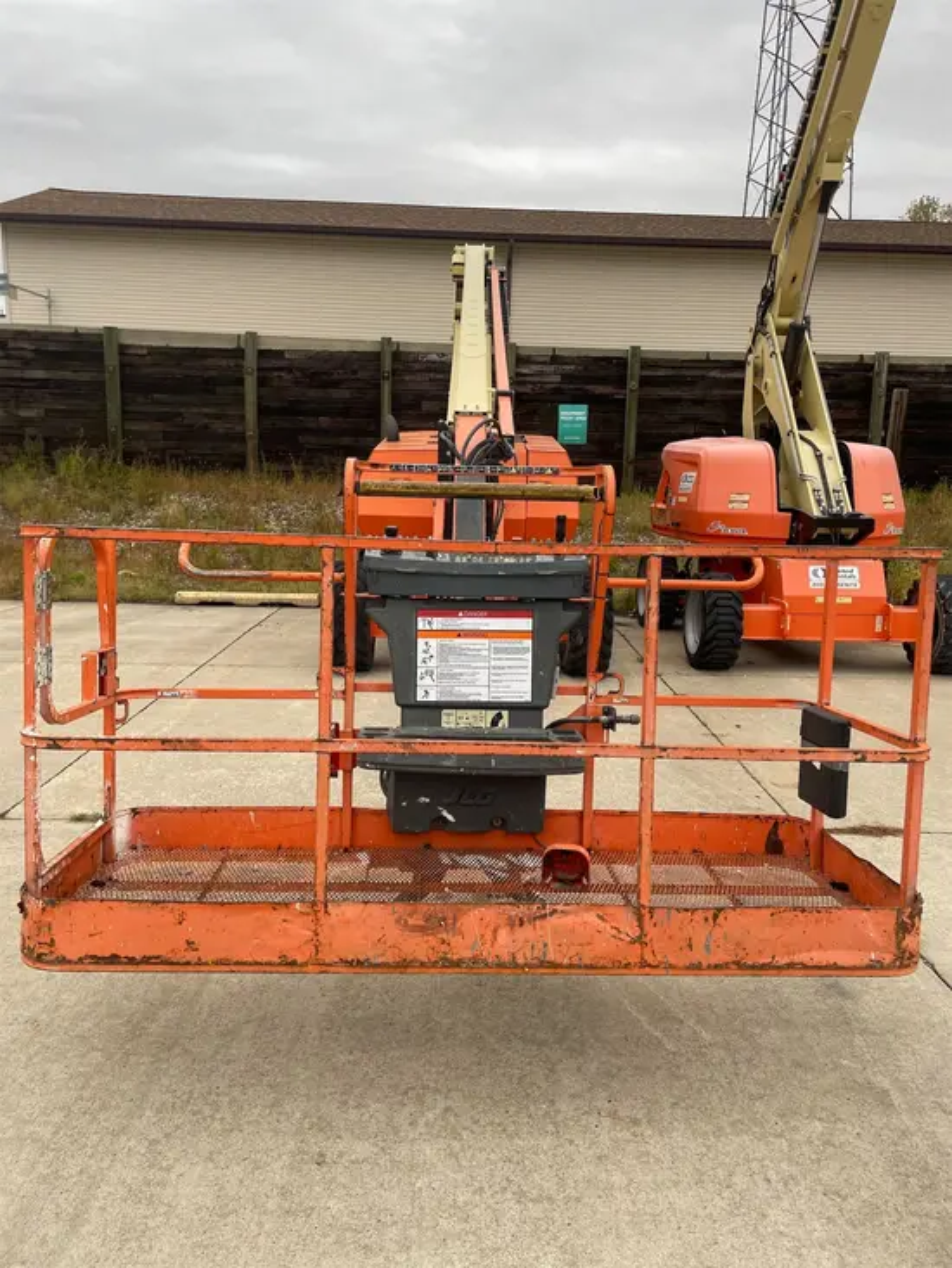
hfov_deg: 53.1
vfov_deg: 67.3
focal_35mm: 26
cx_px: 476
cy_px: 634
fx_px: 953
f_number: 1.6
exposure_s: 1/121
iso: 40
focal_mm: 4.2
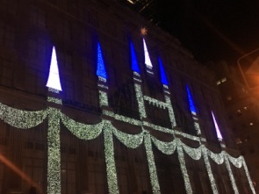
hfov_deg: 51.3
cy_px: 104
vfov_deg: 39.6
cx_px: 122
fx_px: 269
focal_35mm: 36
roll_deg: +7.4
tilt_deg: +28.1
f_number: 2.2
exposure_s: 1/30
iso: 200
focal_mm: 4.15
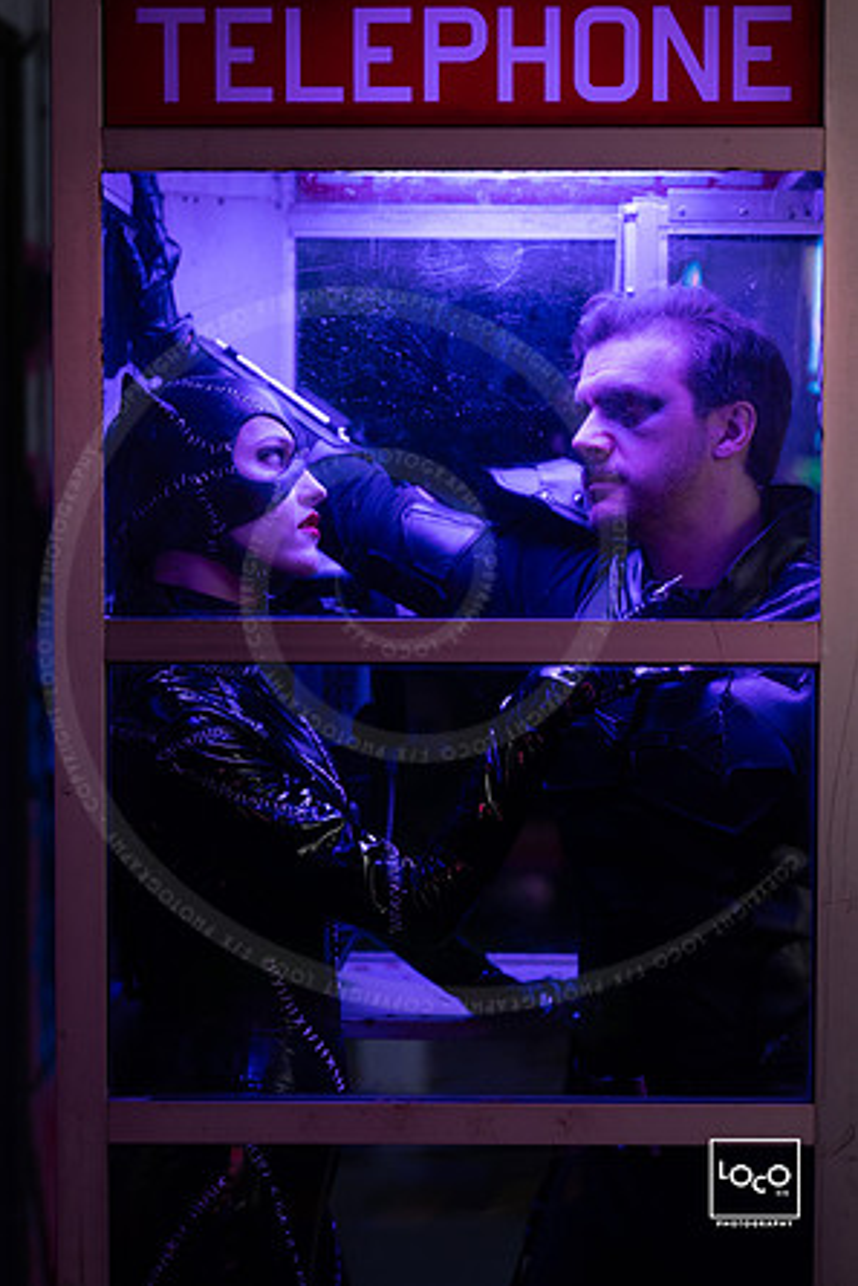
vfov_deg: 23.6
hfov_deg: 15.9
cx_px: 428
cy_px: 639
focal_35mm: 86
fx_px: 3072
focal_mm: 85
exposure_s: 1/250
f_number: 2.8
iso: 1250
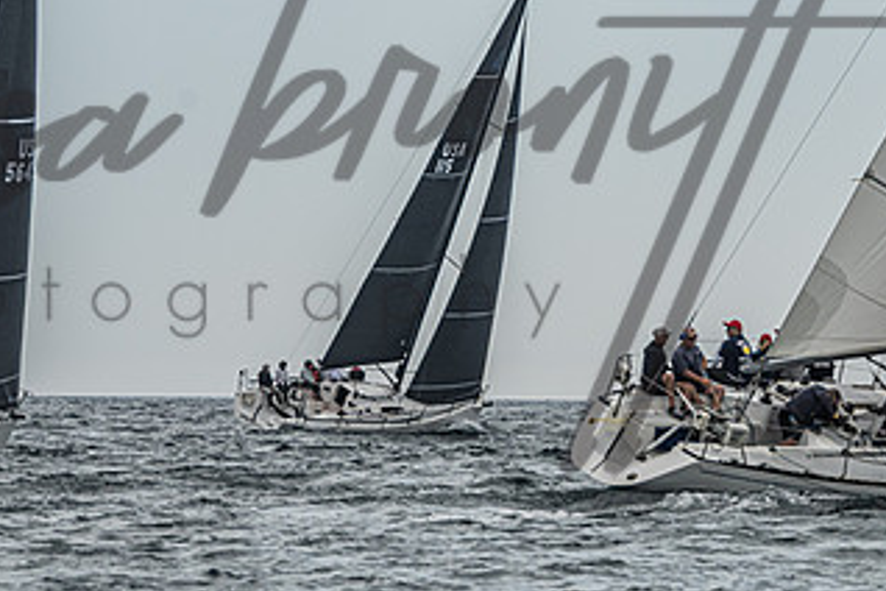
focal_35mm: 300
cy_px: 68
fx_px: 7383
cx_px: 533
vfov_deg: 4.6
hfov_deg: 6.9
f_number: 7.1
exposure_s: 1/3200
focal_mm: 145
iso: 400
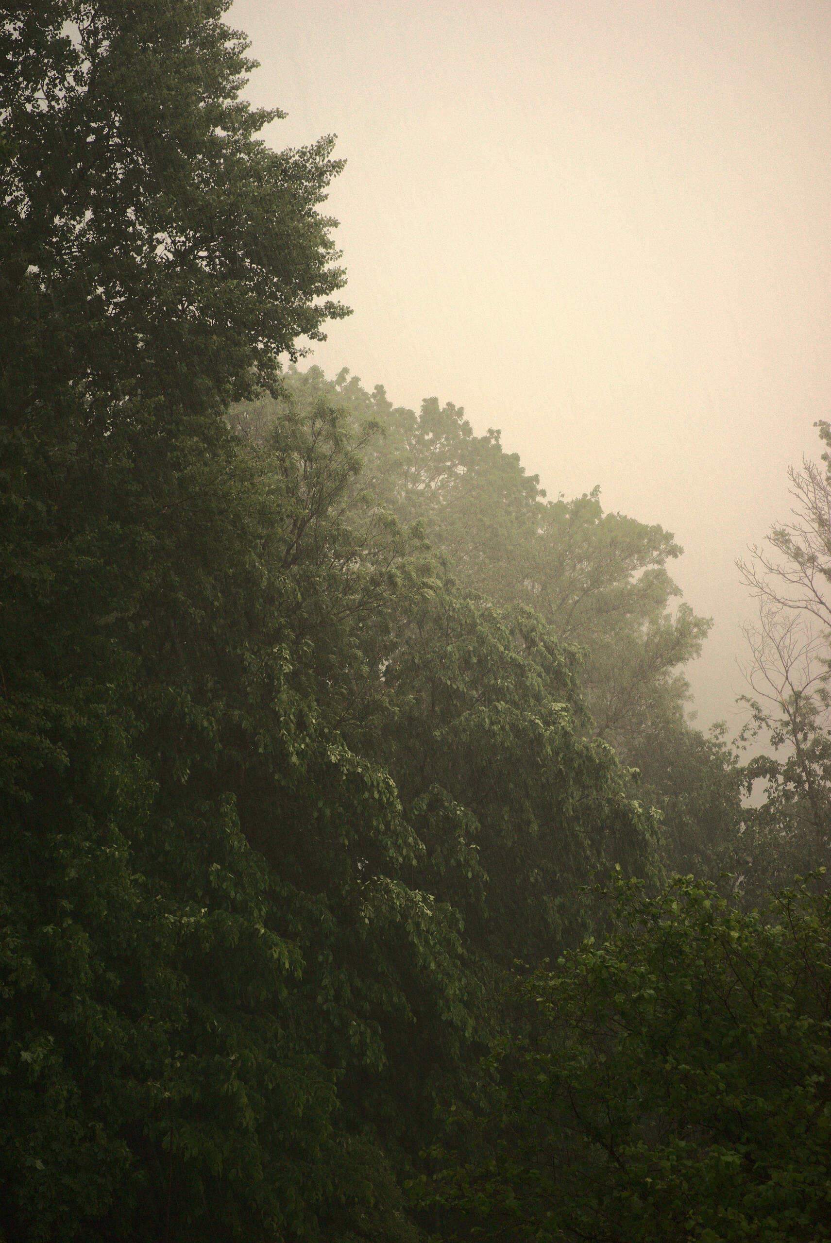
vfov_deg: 43.6
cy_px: 622
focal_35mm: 45
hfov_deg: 29.9
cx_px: 416
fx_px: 1555
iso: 1250
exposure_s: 1/60
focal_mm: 45
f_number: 4.5
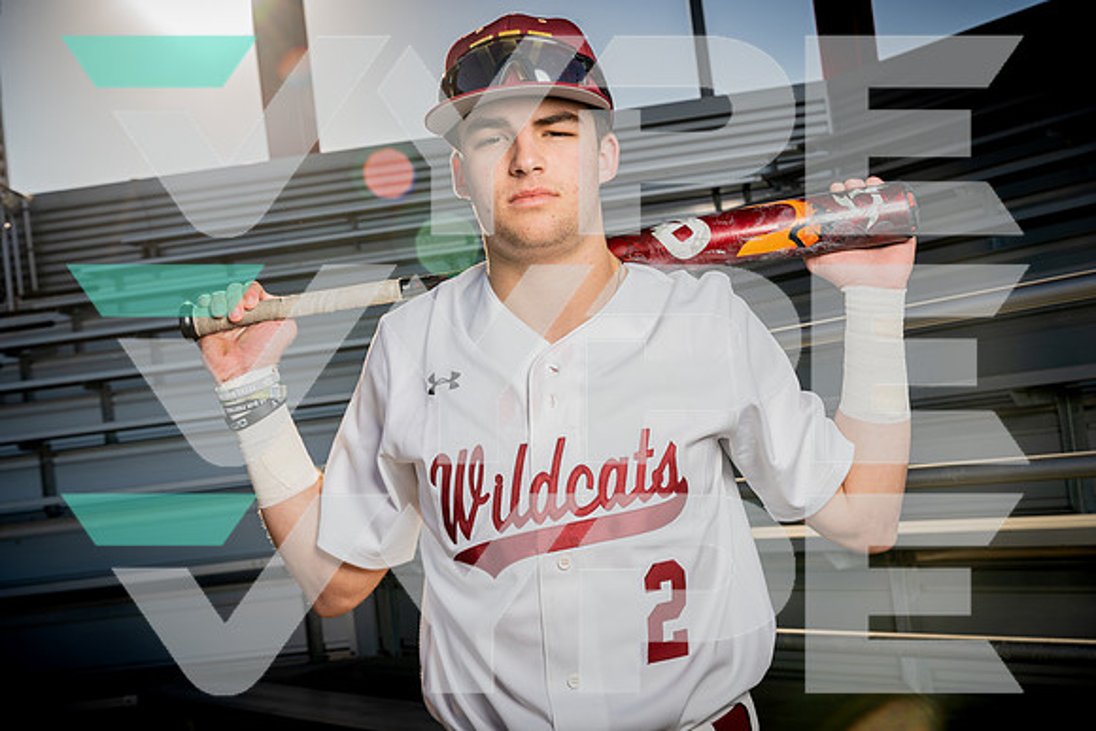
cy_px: 366
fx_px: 1431
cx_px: 548
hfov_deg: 41.9
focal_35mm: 47
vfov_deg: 28.7
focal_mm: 47
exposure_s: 1/250
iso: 125
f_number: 9
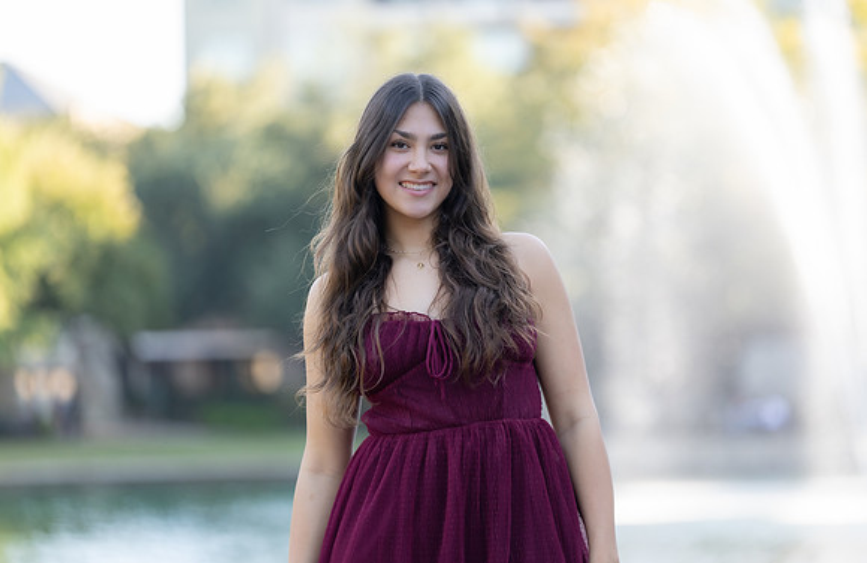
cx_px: 455
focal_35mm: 171
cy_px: 260
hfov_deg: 12.1
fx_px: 4087
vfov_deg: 7.9
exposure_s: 1/320
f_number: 2.8
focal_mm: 158
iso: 320
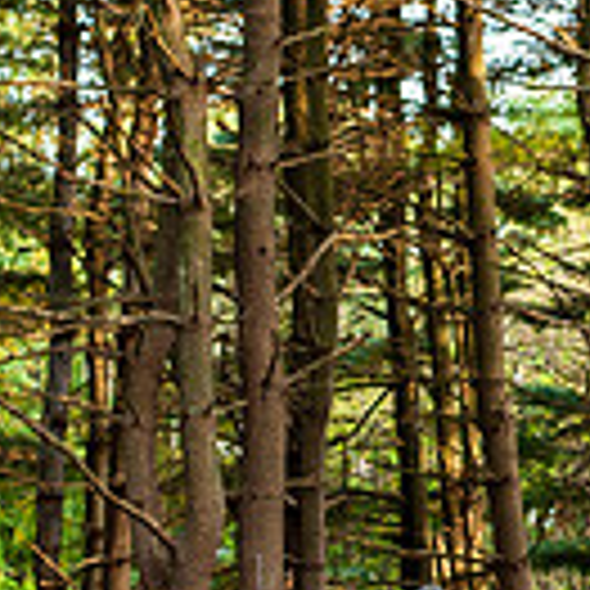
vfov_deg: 12.0
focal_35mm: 146
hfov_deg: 11.9
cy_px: 333
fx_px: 2815
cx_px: 543
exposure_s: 1/250
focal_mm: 50
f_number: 3.5
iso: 800
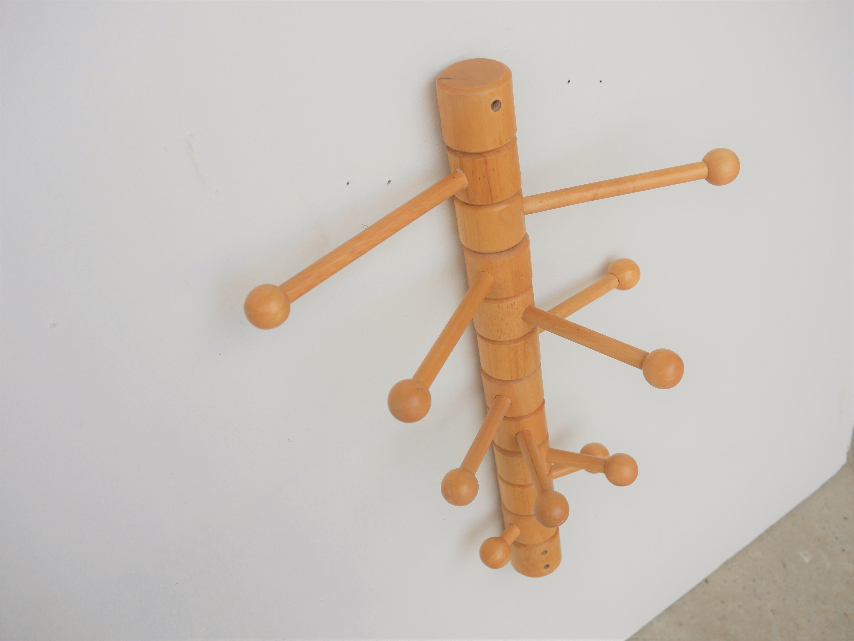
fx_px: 987
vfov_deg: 36.0
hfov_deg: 46.8
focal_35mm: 40
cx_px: 427
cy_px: 320
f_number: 3.2
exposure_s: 1/1300
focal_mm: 20
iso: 200
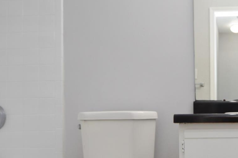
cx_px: 223
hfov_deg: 45.0
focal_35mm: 38
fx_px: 251
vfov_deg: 34.3
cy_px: 119
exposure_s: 1/80
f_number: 4.5
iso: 400
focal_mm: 12
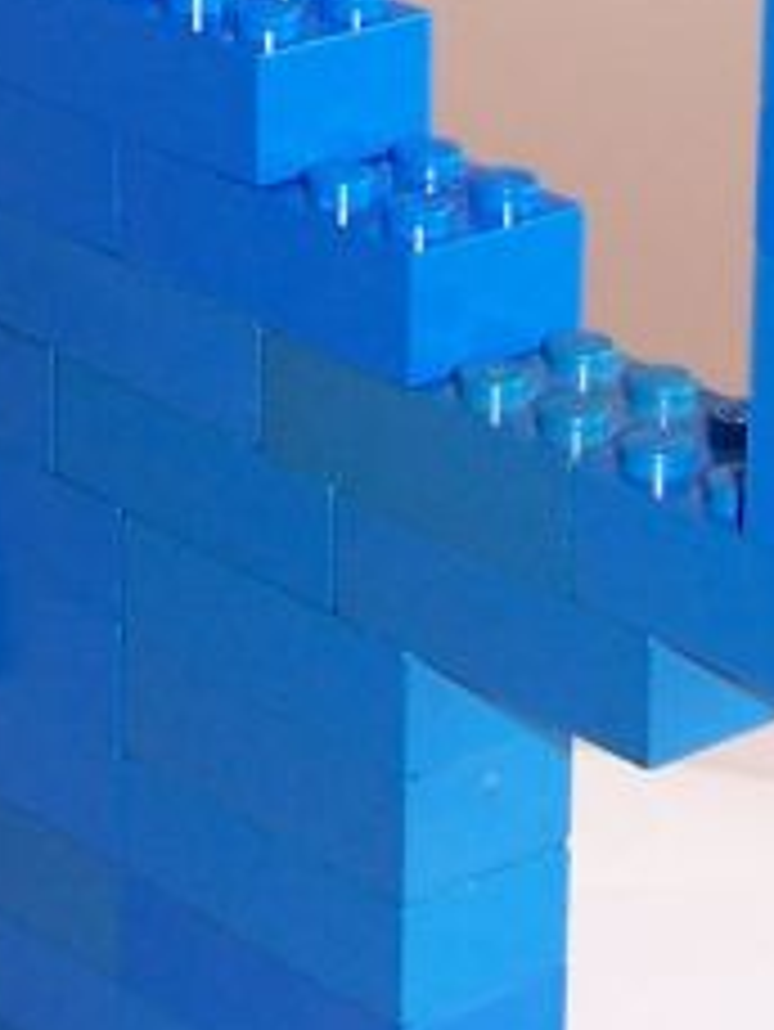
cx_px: 216
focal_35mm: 170
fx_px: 5063
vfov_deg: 11.1
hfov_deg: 8.7
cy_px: -607
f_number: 2.8
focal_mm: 6.3
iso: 80
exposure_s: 1/60
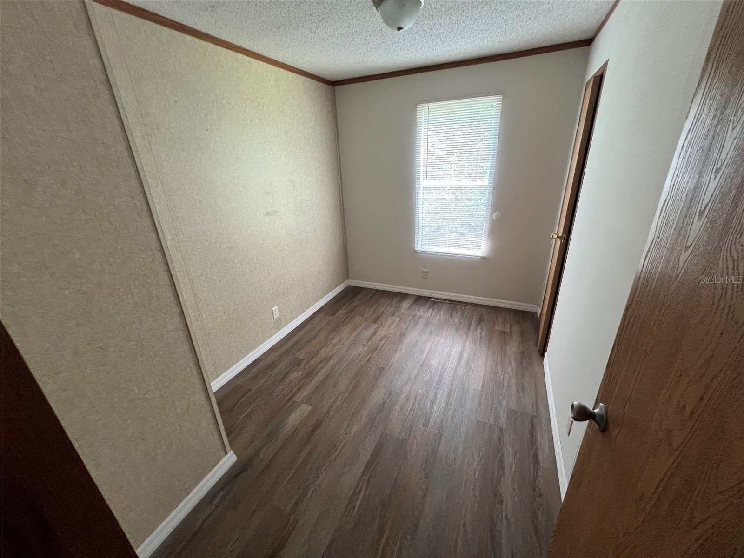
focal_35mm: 13
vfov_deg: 89.9
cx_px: 372
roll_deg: +2.6
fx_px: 279
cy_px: 279
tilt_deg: -21.6
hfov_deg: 106.2
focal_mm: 1.57
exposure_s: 1/60
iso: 320
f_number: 1.8
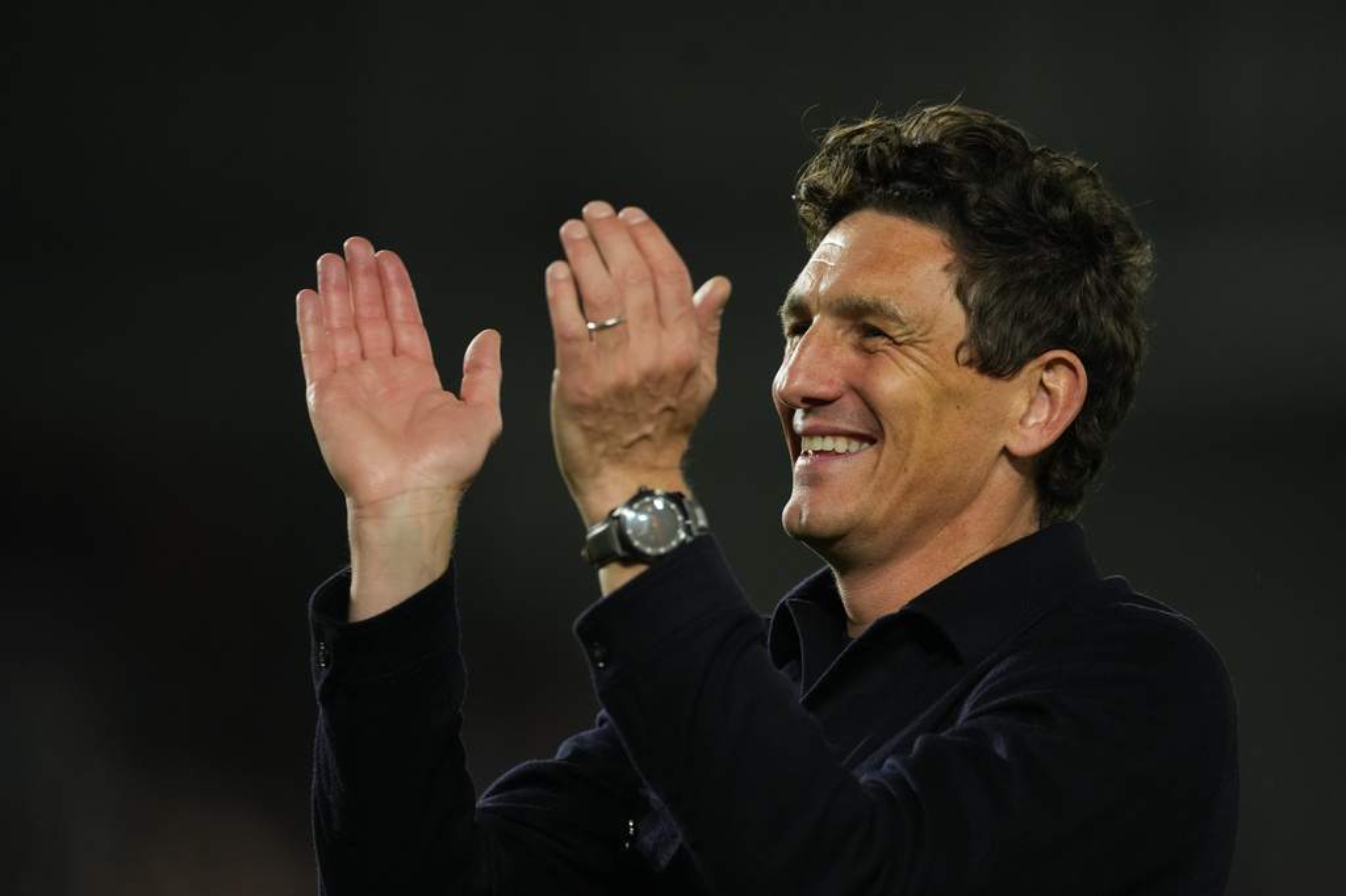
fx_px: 22425
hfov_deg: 3.4
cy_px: 448
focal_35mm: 600
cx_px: 673
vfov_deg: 2.3
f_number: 4
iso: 3200
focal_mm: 600
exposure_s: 1/1250
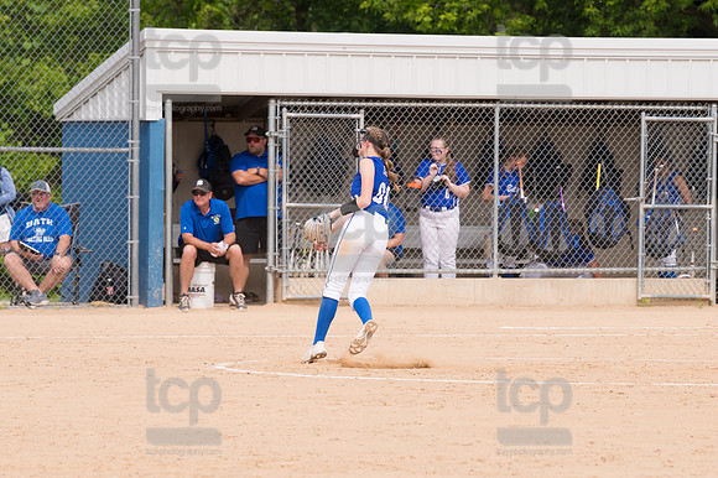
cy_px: 239
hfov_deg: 6.9
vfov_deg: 4.6
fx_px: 5980
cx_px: 359
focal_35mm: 300
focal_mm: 200
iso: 320
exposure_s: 1/1600
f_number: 5.6
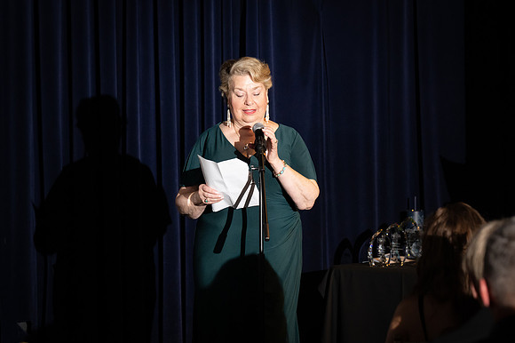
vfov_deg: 7.7
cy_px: 172
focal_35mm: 178
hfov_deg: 11.6
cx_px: 258
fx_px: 2545
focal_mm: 119
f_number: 4.5
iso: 2500
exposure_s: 1/200
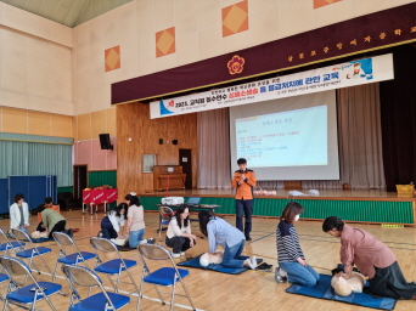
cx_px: 208
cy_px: 156
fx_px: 324
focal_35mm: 27
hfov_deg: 65.4
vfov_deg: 51.3
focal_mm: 5.9
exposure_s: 1/60
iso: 80
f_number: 2
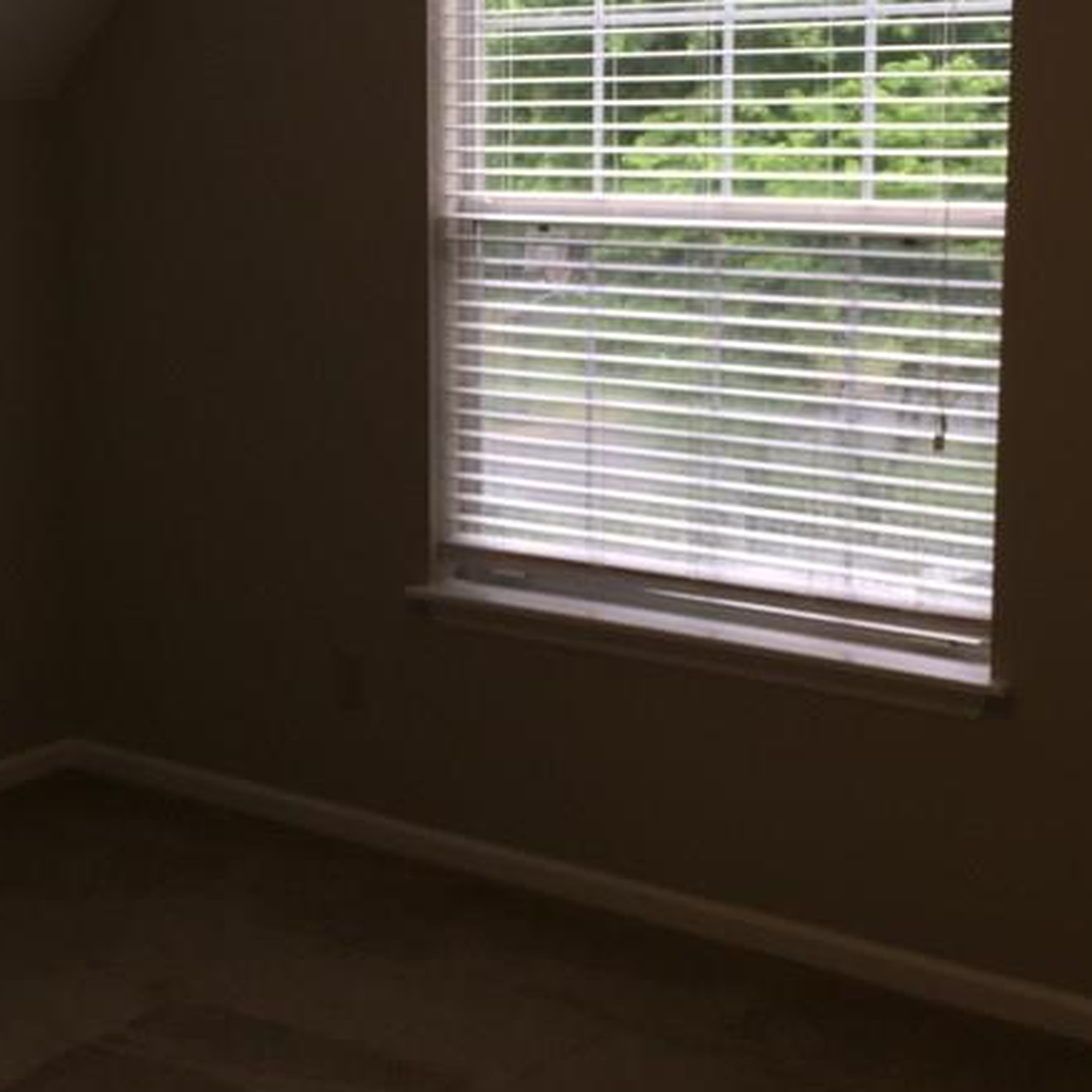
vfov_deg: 28.5
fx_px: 2141
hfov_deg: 28.3
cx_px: 325
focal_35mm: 60
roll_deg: +0.1
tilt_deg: -7.6
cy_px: 440
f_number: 2.2
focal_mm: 4.15
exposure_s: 1/60
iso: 32
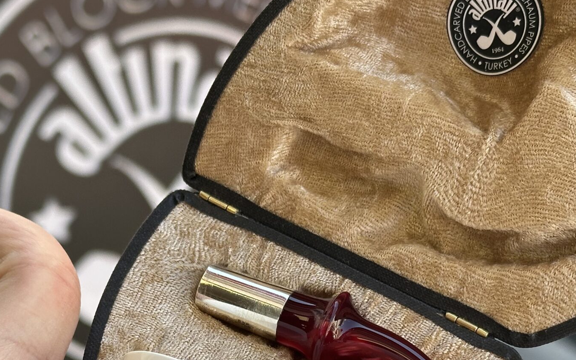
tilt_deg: -22.2
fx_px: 1507
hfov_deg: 21.6
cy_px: 329
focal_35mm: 96
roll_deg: +0.5
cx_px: 296
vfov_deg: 13.5
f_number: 1.78
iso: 64
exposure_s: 1/439
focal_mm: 6.86
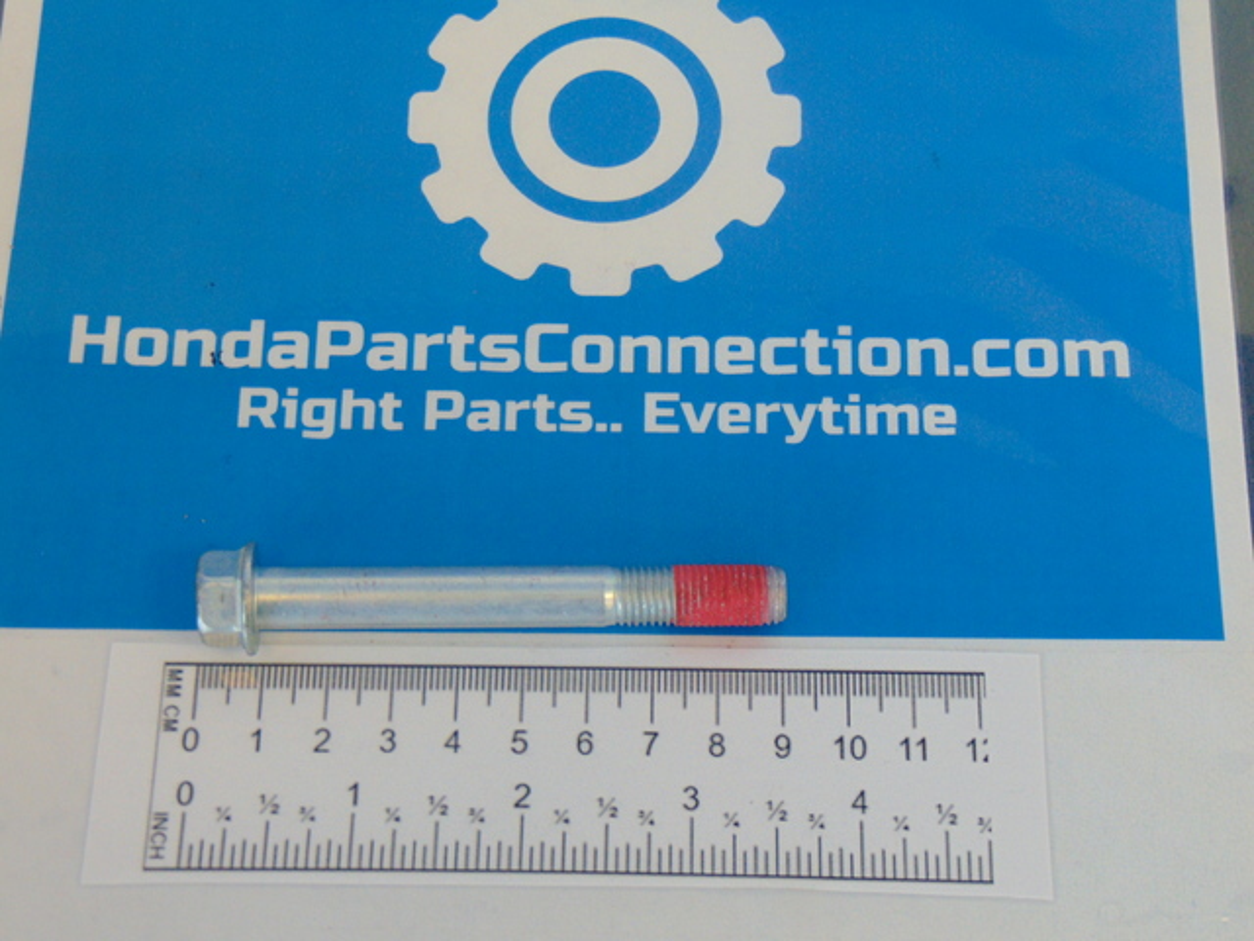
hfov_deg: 27.4
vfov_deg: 20.7
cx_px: 627
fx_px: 2572
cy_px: 470
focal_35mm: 71
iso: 250
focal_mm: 12.8
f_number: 3.7
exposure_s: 1/60
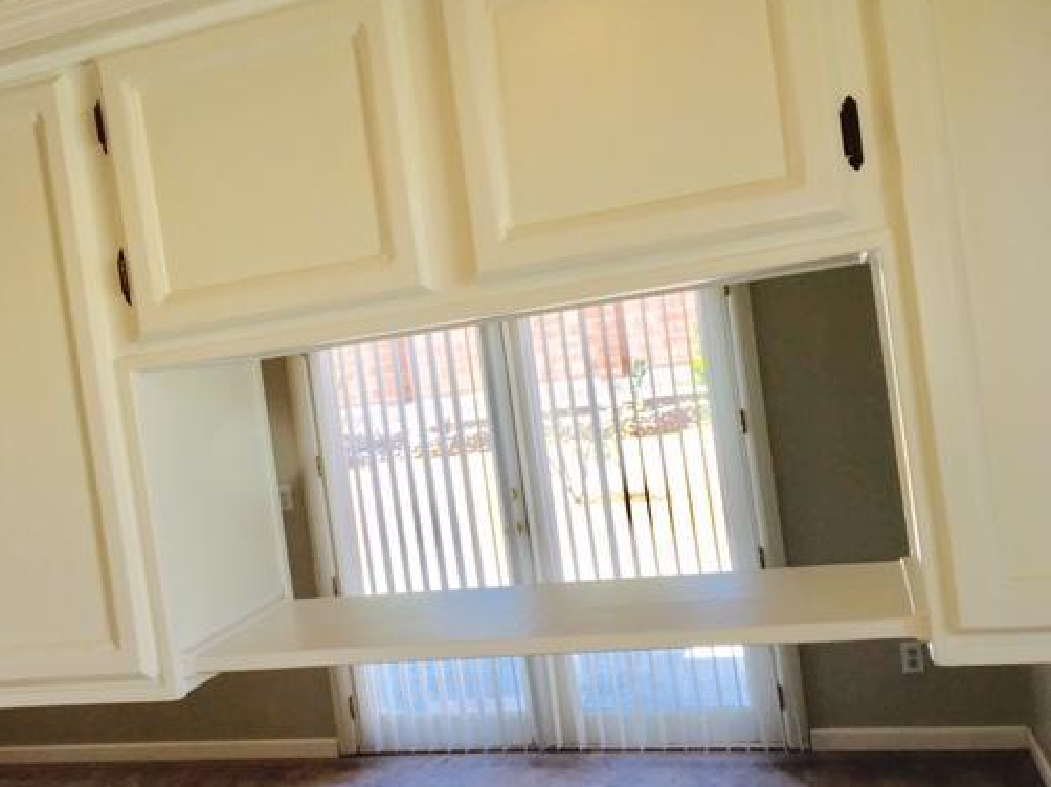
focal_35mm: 37
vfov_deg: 38.6
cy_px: 389
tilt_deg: -0.3
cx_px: 415
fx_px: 1123
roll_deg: +7.3
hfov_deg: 49.8
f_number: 2.2
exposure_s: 1/218
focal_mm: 4.15
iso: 25
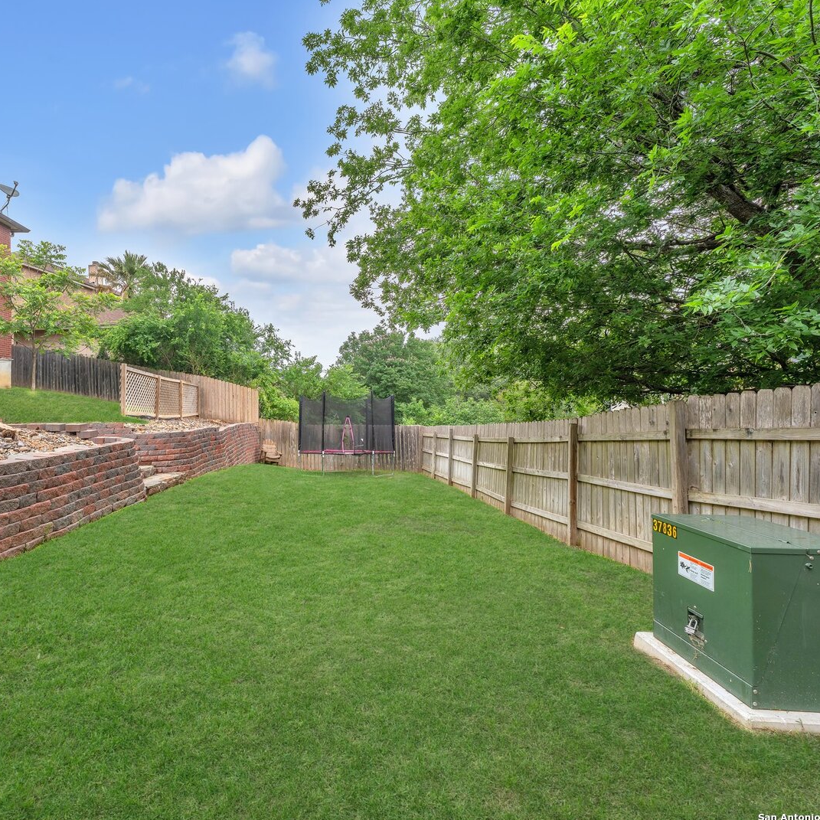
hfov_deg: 79.1
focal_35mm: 18
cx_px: 304
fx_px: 482
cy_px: 410
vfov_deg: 80.7
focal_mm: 14
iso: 320
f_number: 10
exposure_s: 1/60
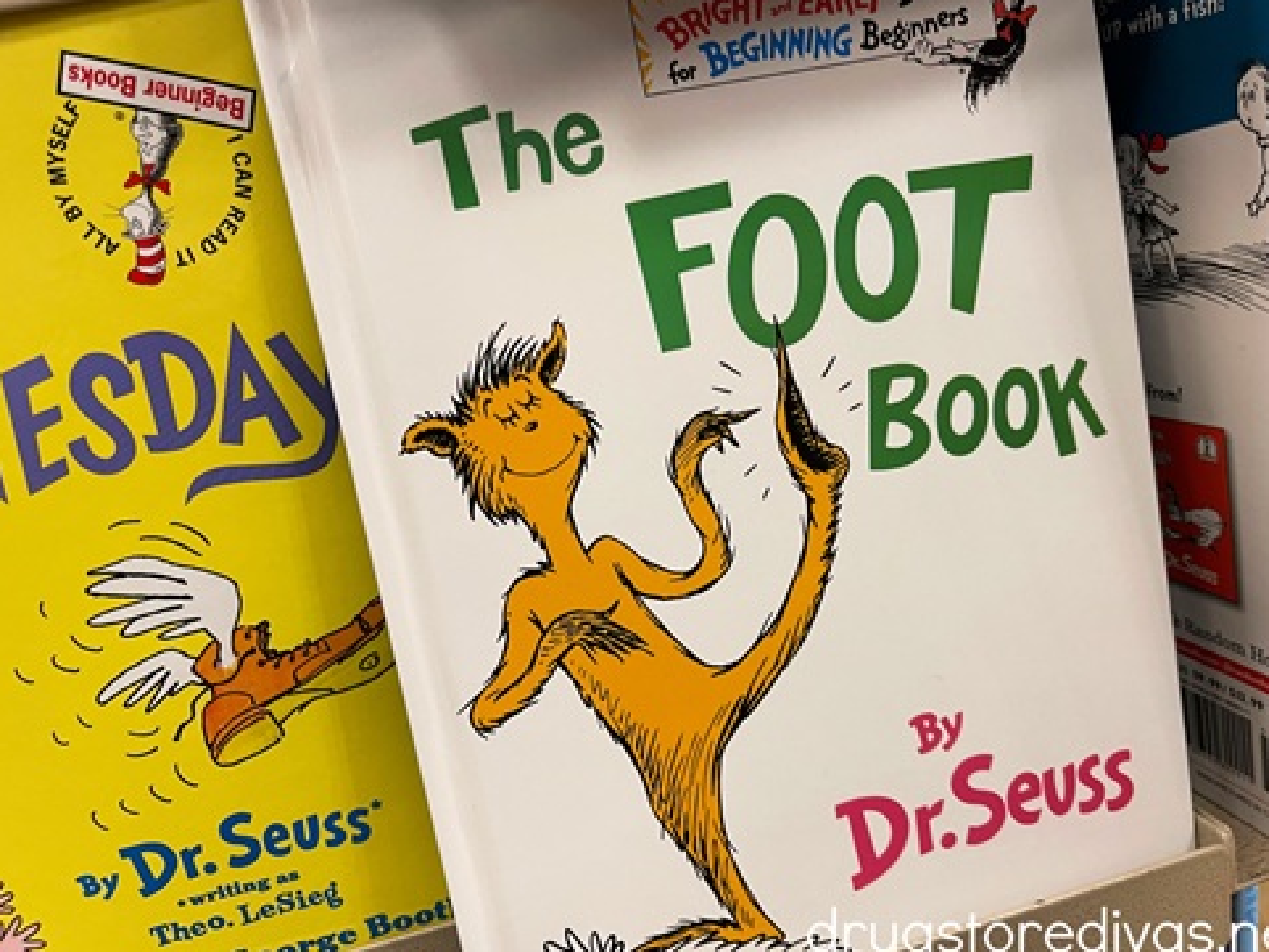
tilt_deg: -14.3
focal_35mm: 26
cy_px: 476
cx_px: 652
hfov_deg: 67.3
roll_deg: +8.8
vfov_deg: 53.1
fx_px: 953
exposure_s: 1/60
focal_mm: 5.1
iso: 80
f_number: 1.6
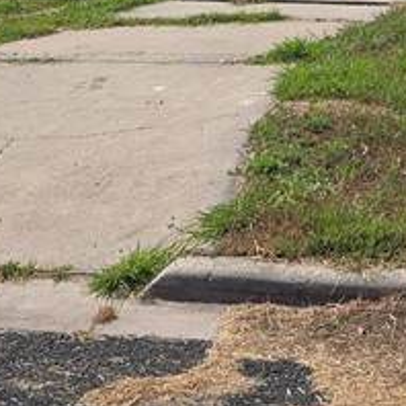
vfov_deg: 14.8
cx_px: 496
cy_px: -293
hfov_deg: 15.9
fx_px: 1393
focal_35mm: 105
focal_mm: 5.4
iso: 25
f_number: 1.8
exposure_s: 1/2470
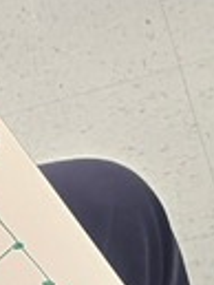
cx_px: -104
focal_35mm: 182
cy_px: 135
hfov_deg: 8.0
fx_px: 1498
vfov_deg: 10.9
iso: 200
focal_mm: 6.3
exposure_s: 1/120
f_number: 1.7
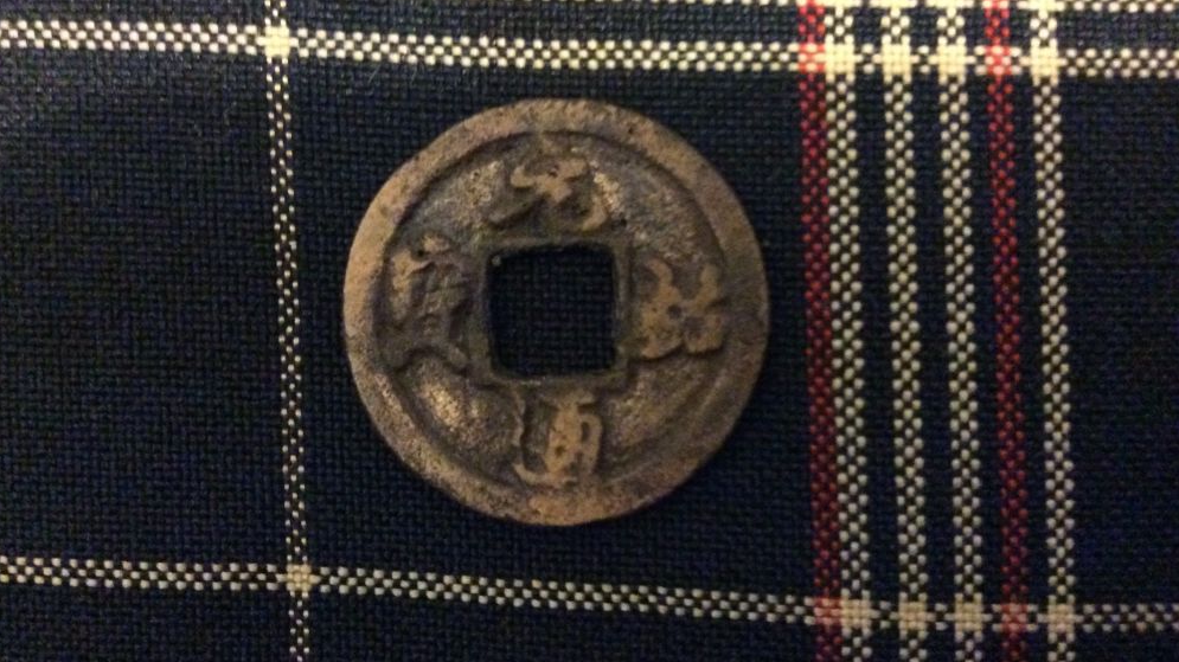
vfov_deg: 33.7
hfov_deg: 56.6
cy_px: 327
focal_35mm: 35
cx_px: 588
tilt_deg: -83.0
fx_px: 1094
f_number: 2.4
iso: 800
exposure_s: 1/15
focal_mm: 3.3
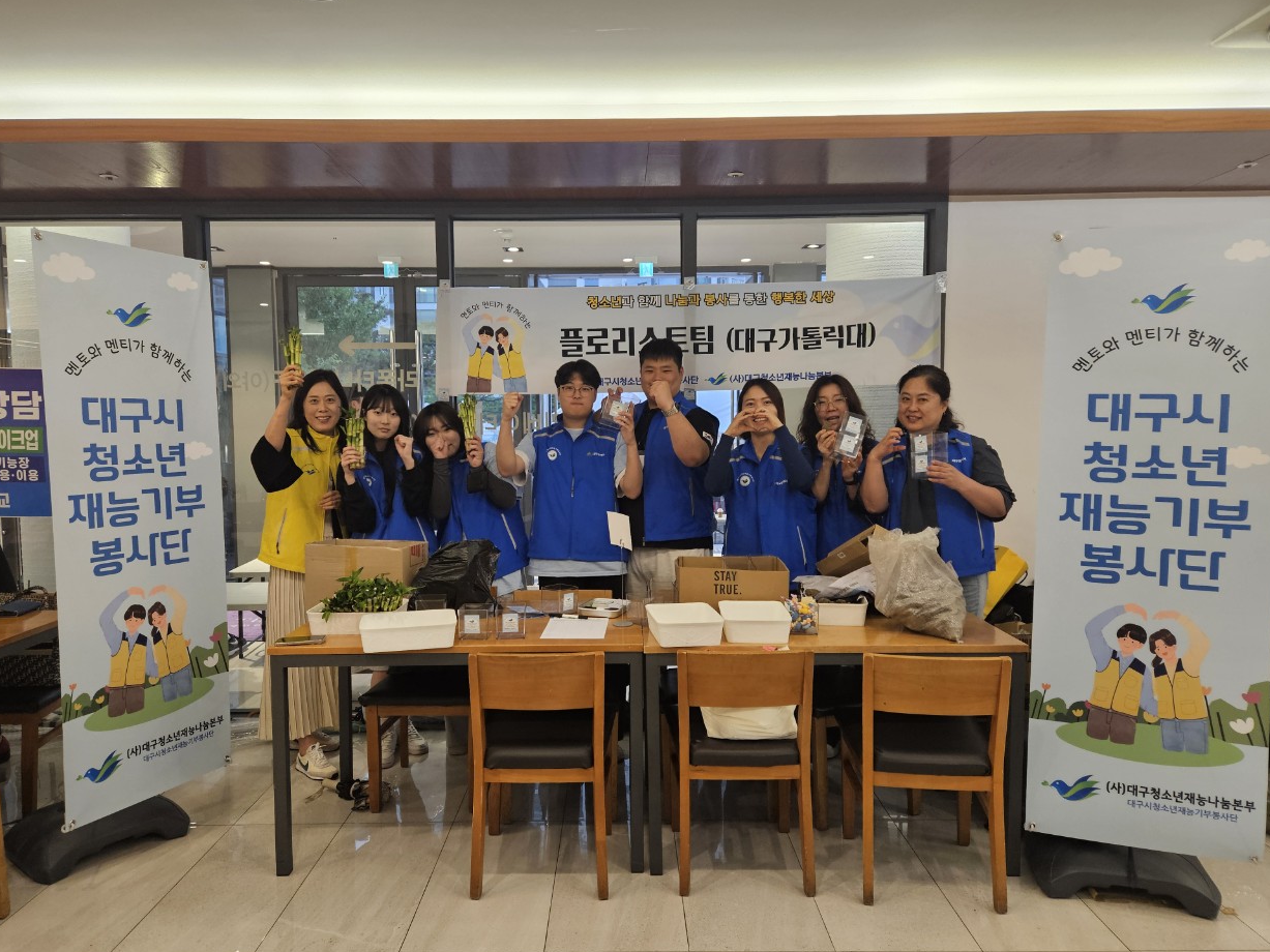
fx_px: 880
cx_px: 620
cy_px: 483
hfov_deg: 71.6
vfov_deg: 56.8
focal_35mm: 24
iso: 320
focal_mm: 5.4
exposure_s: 1/120
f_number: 1.8
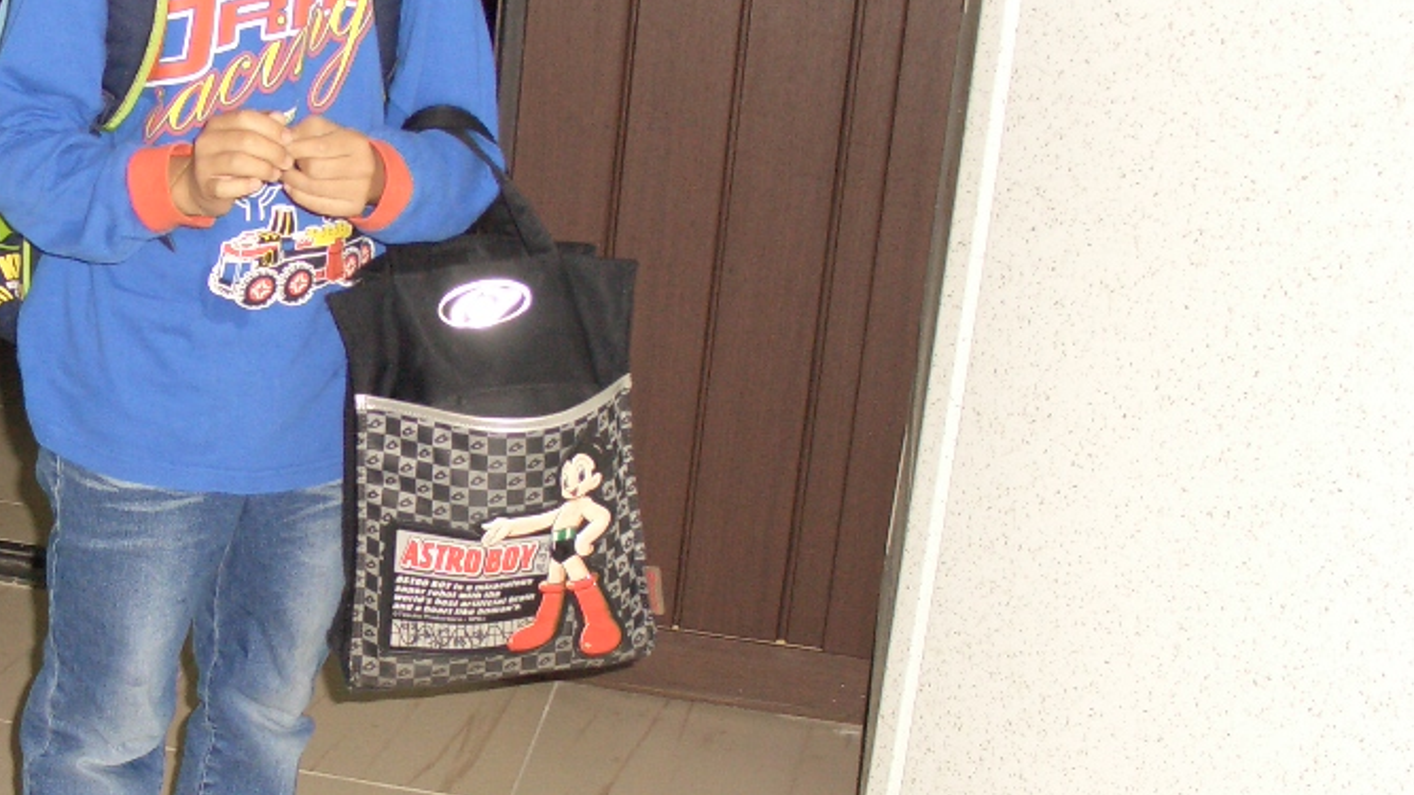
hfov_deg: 29.8
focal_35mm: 69
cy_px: 343
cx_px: 252
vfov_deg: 17.5
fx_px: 2587
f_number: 2.8
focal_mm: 7.1
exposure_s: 1/60
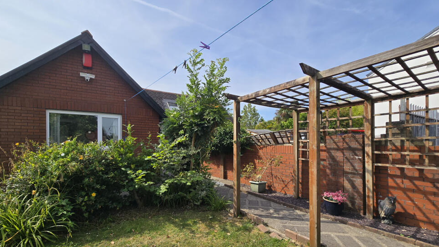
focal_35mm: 15
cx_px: 212
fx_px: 175
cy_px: 148
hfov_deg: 103.0
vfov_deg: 69.8
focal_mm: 2.2
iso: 50
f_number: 2.2
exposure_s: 1/2579
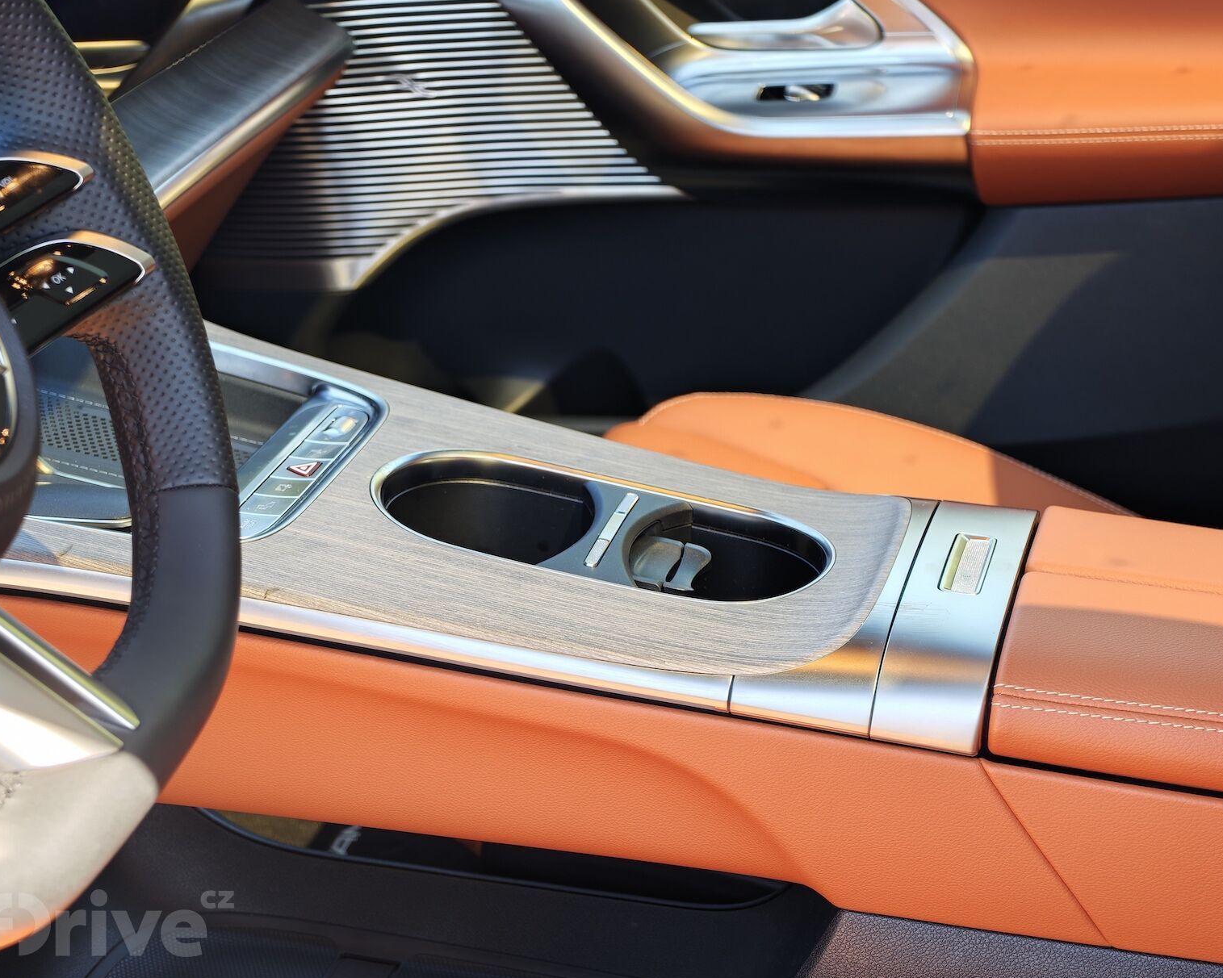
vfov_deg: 19.4
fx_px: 2859
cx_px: 615
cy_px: 489
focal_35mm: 79
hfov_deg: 24.1
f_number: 2.39
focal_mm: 19.9
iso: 50
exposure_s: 1/100
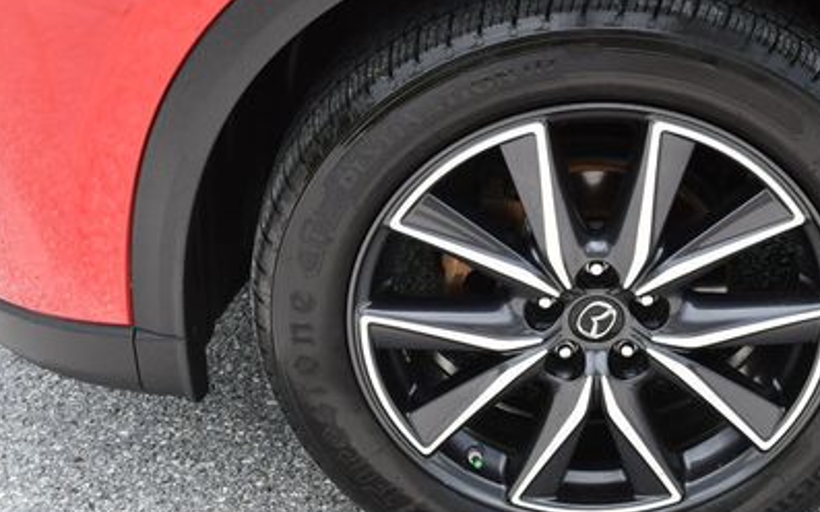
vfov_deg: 16.5
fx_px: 1765
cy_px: 256
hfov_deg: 26.0
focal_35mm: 79
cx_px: 570
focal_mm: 24
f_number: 6.3
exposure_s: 1/250
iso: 200
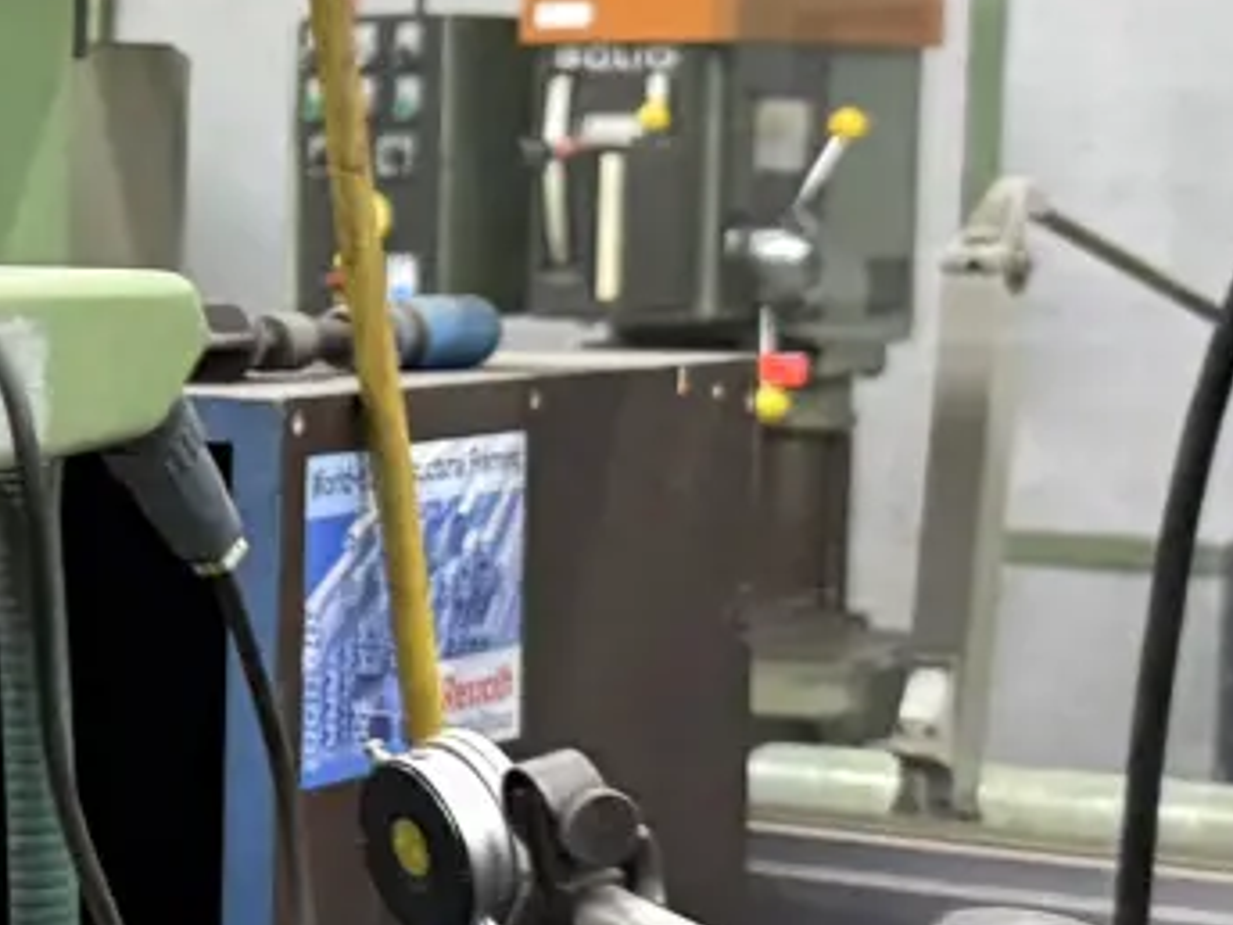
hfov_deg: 13.5
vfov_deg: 11.1
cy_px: 380
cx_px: -849
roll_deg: +1.6
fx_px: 4773
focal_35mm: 134
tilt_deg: -1.0
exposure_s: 1/50
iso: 400
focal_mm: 6.76
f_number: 1.78
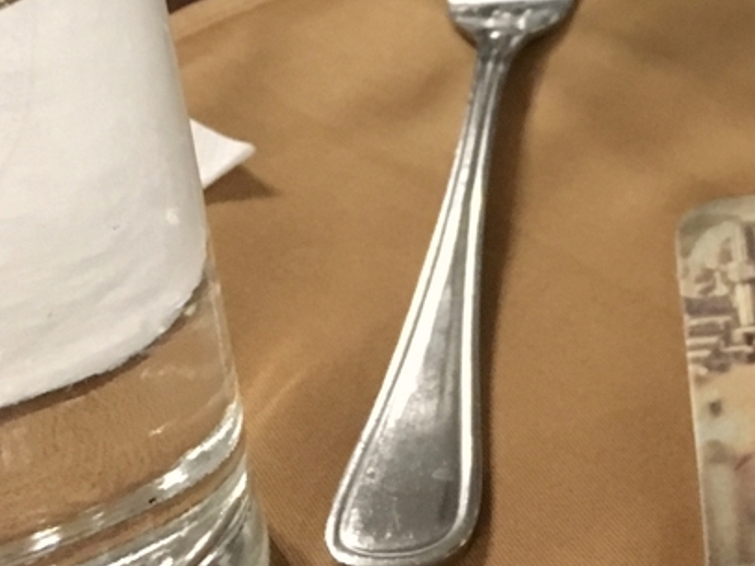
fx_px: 1592
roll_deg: -1.4
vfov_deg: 19.3
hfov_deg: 24.4
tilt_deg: -30.0
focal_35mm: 73
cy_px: -69
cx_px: 885
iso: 500
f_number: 2.2
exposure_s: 1/17
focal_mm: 4.15
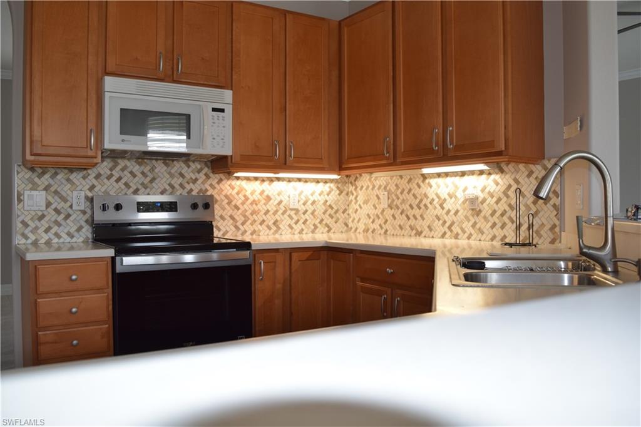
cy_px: 214
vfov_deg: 41.7
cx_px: 320
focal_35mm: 32
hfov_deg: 59.5
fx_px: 561
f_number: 5.6
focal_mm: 21
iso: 560
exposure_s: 1/125
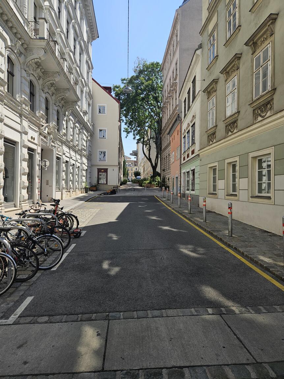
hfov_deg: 58.8
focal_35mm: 23
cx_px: 142
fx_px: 252
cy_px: 190
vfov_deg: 74.0
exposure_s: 1/1369
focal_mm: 5.4
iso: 25
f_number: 1.8
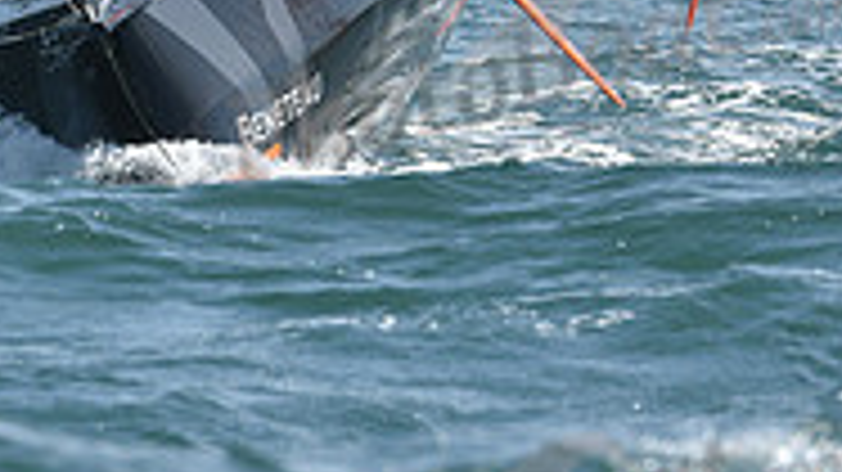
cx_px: -5
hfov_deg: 3.6
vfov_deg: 2.0
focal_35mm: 600
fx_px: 13390
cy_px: -101
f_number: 7.1
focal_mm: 185
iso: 250
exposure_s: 1/1250
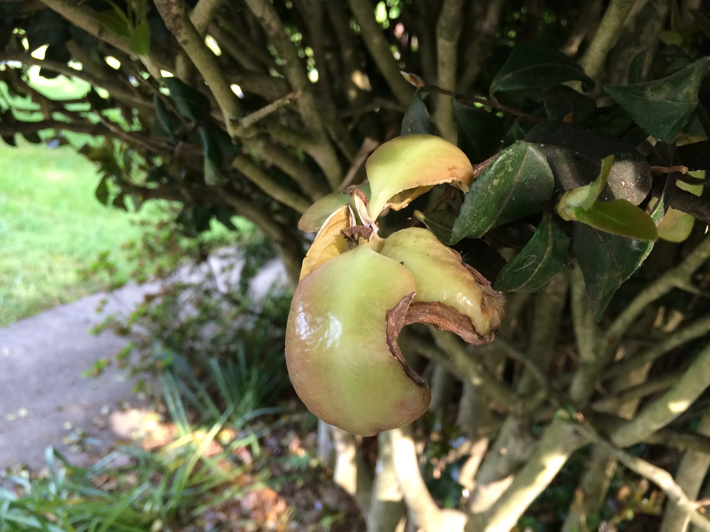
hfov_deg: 61.7
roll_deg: -8.8
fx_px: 595
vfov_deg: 48.2
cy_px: 266
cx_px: 355
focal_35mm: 29
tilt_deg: -16.3
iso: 32
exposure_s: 1/30
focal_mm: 4.15
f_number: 2.2
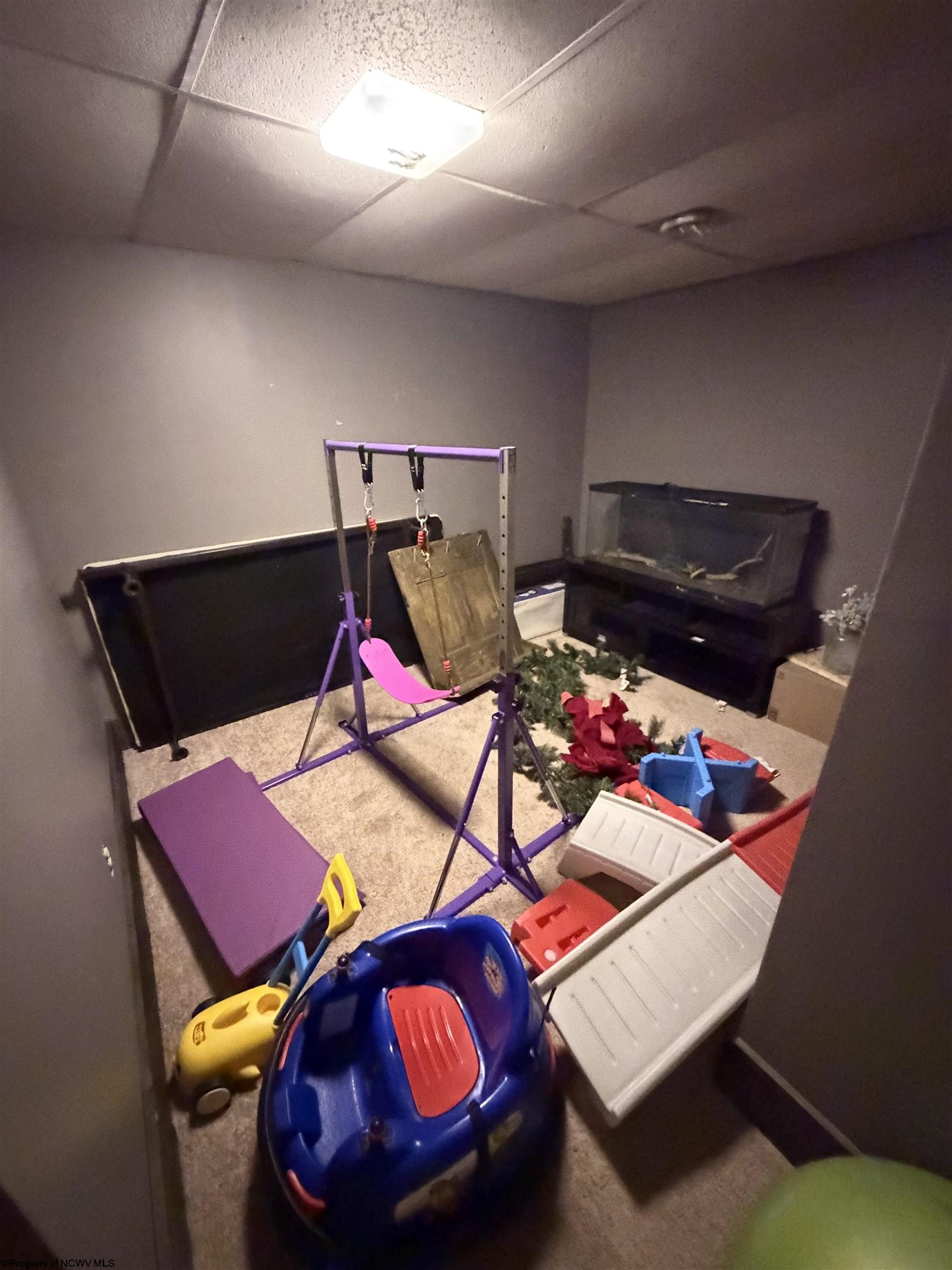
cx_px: 476
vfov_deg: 102.1
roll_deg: +0.7
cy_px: 635
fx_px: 513
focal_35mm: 14
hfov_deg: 85.7
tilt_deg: -21.4
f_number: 2.2
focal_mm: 2.22
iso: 3200
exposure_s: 1/15
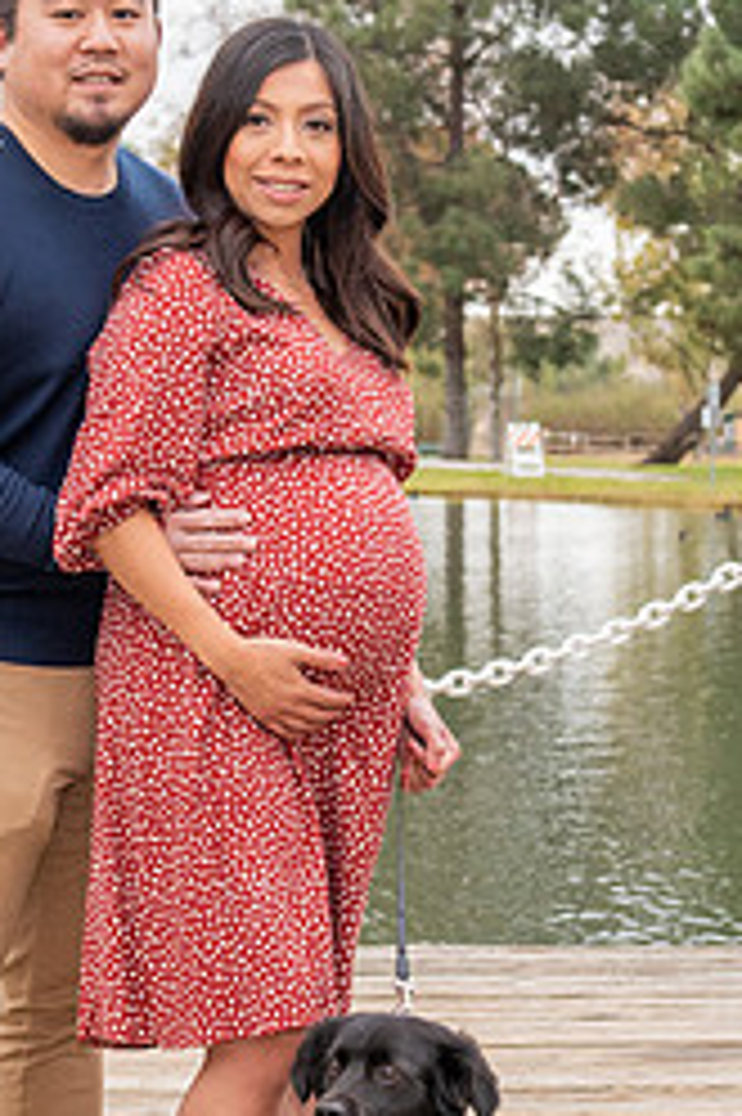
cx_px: 279
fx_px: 4024
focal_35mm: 130
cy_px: 547
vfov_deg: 15.8
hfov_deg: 10.5
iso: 500
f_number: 5
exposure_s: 1/125
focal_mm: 40
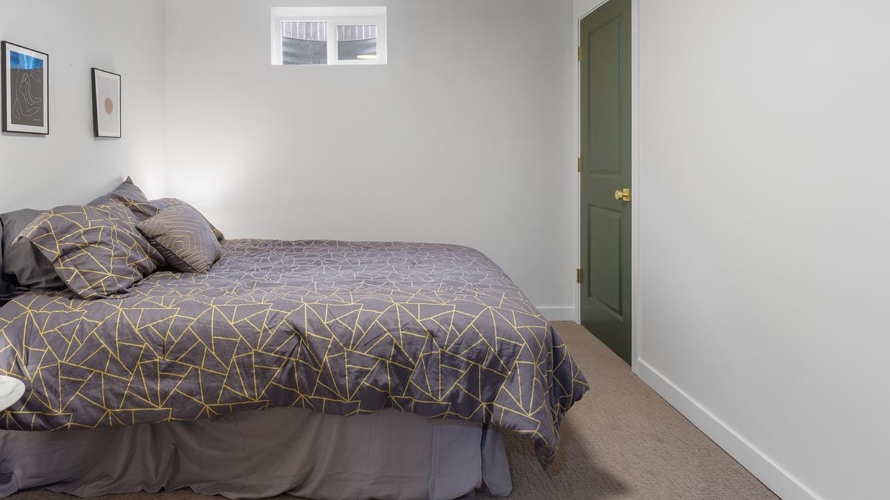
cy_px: 155
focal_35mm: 22
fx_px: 511
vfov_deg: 50.9
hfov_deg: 81.6
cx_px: 383
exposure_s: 4
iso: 100
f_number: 9
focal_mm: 11
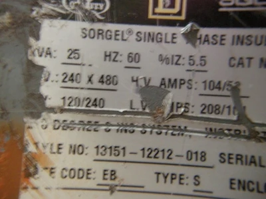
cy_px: 100
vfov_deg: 40.7
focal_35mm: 35
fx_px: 269
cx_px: 133
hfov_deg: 52.6
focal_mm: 7.5
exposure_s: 1/8
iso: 648
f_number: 2.7
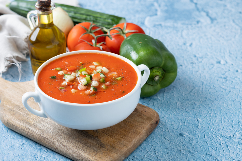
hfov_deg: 22.6
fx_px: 605
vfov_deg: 15.2
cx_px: 121
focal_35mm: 90
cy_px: 80
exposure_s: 1/200
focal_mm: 60
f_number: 5.6
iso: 100
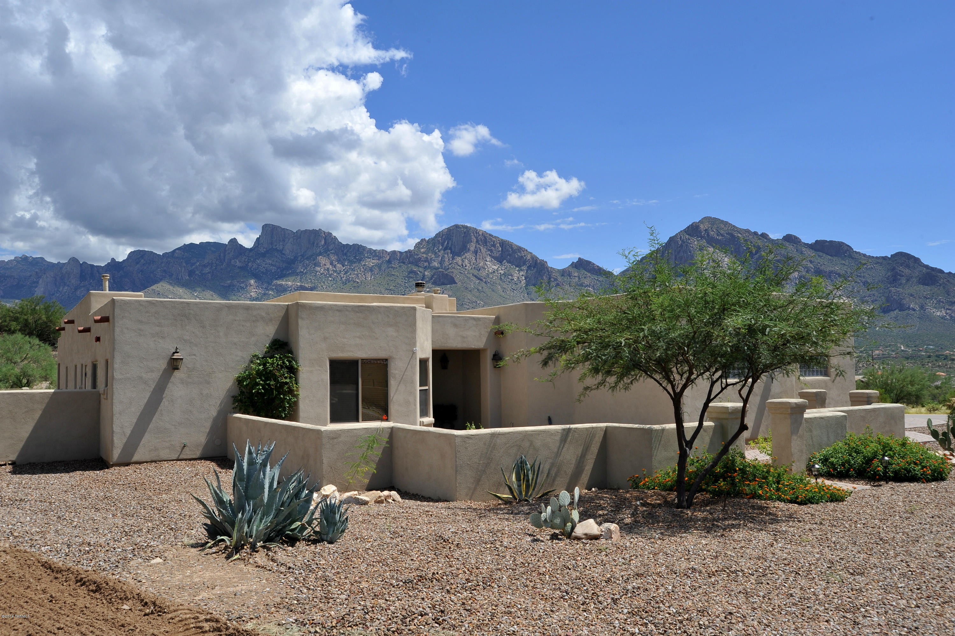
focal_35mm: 30
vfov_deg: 43.6
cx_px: 478
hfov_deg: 62.0
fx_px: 795
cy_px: 318
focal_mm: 30
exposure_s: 1/320
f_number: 14
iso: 320
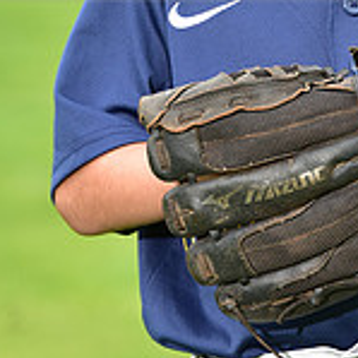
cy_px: -74
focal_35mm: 561
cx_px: 318
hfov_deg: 3.1
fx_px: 6564
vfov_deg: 3.1
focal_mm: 170
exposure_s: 1/250
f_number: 5.6
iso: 400
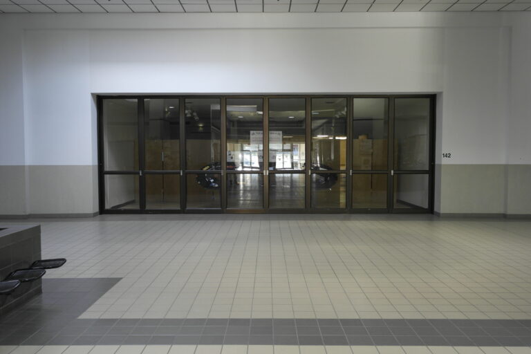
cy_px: 177
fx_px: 442
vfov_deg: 43.6
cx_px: 266
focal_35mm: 30
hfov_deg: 61.9
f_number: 3.5
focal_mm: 20
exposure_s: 1/60
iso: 400
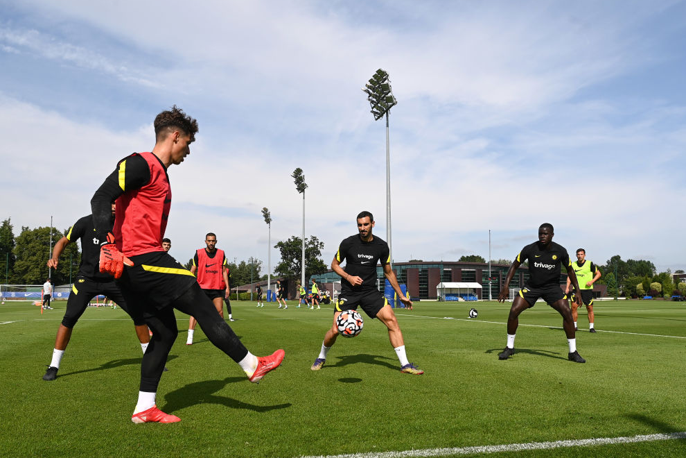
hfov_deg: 61.9
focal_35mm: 30
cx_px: 338
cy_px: 232
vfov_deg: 43.6
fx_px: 572
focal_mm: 29
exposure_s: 1/1600
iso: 200
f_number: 9
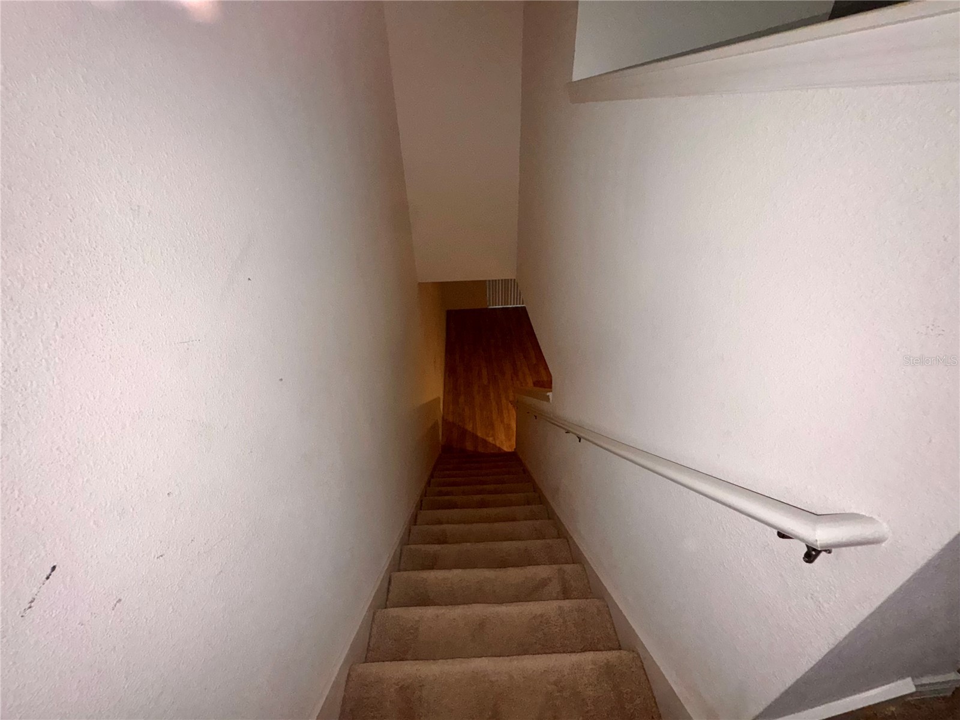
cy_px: 360
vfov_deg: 85.7
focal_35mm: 14
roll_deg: +1.7
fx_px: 388
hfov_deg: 102.1
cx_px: 480
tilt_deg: -34.6
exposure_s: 1/60
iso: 200
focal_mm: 2.22
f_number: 2.2
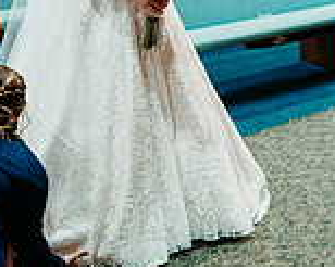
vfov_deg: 17.6
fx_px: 842
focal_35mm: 85
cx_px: 328
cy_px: 3
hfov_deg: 21.8
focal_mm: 24
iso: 2000
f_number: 1.8
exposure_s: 1/100
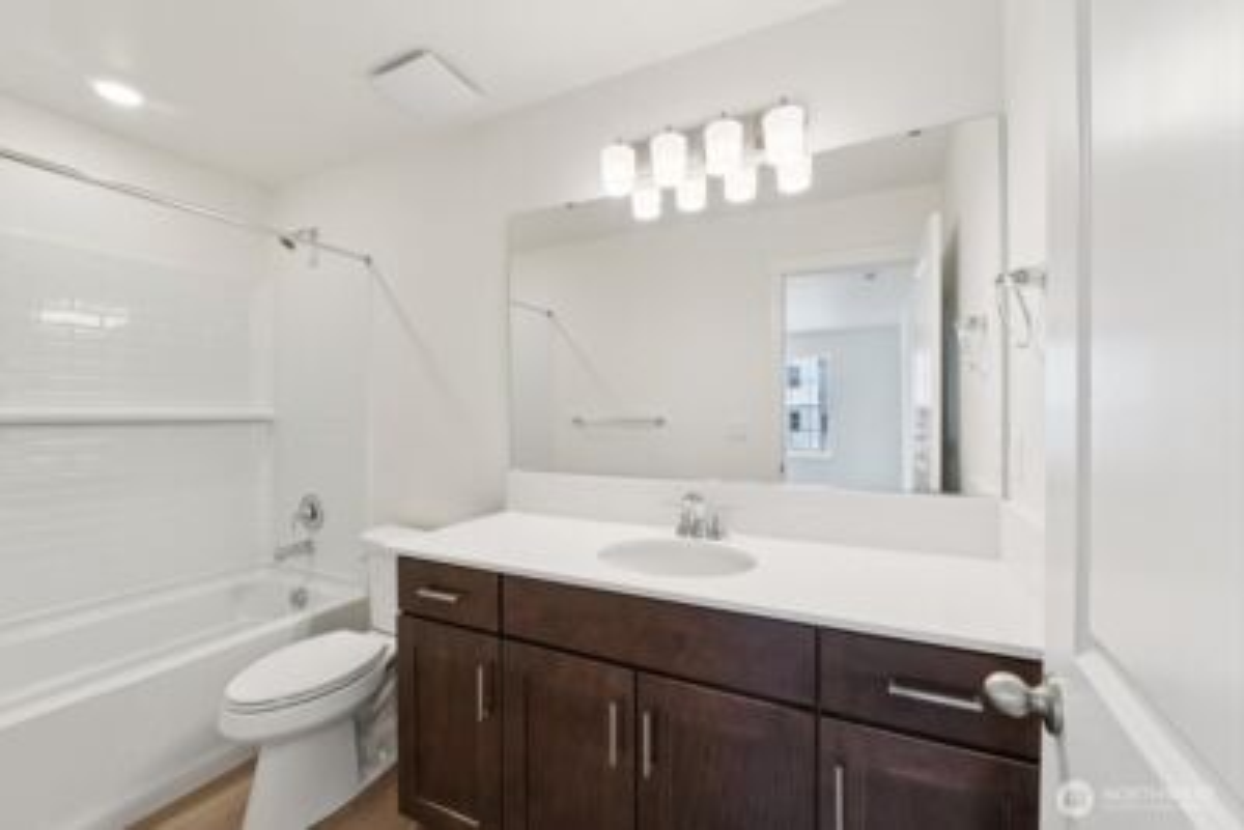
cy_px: 415
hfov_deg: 100.4
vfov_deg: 77.4
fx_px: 518
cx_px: 622
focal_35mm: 15
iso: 250
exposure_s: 1/15
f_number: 10
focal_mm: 10
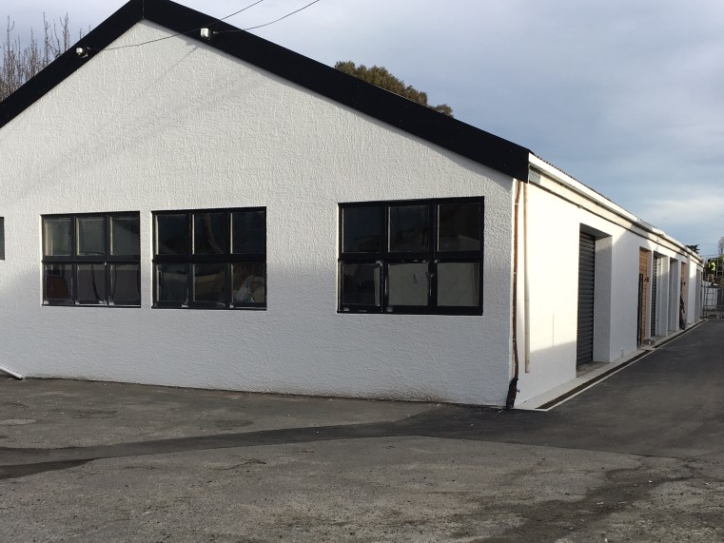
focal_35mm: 39
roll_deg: -1.0
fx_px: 816
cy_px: 333
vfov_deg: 36.7
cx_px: 346
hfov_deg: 47.8
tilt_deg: -1.8
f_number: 2.2
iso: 25
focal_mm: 4.15
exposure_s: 1/635
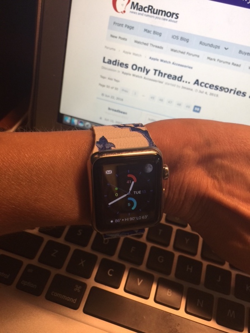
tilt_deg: -49.3
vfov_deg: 61.7
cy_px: 166
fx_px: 279
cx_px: 125
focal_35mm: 29
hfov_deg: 48.2
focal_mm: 4.15
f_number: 2.2
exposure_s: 1/40
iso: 32
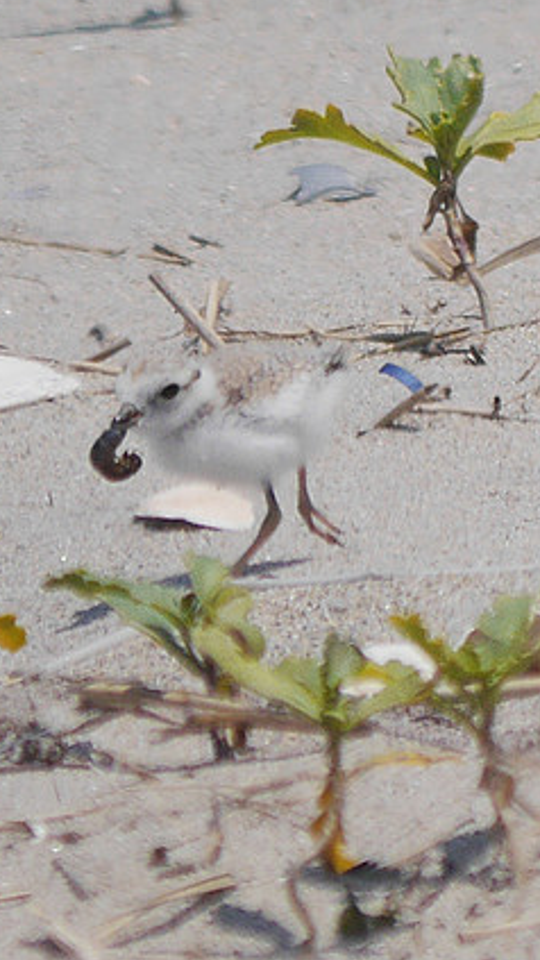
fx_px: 22829
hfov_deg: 1.4
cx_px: 98
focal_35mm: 897
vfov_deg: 2.4
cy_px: 475
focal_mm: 300
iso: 200
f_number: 5.6
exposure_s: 1/2500
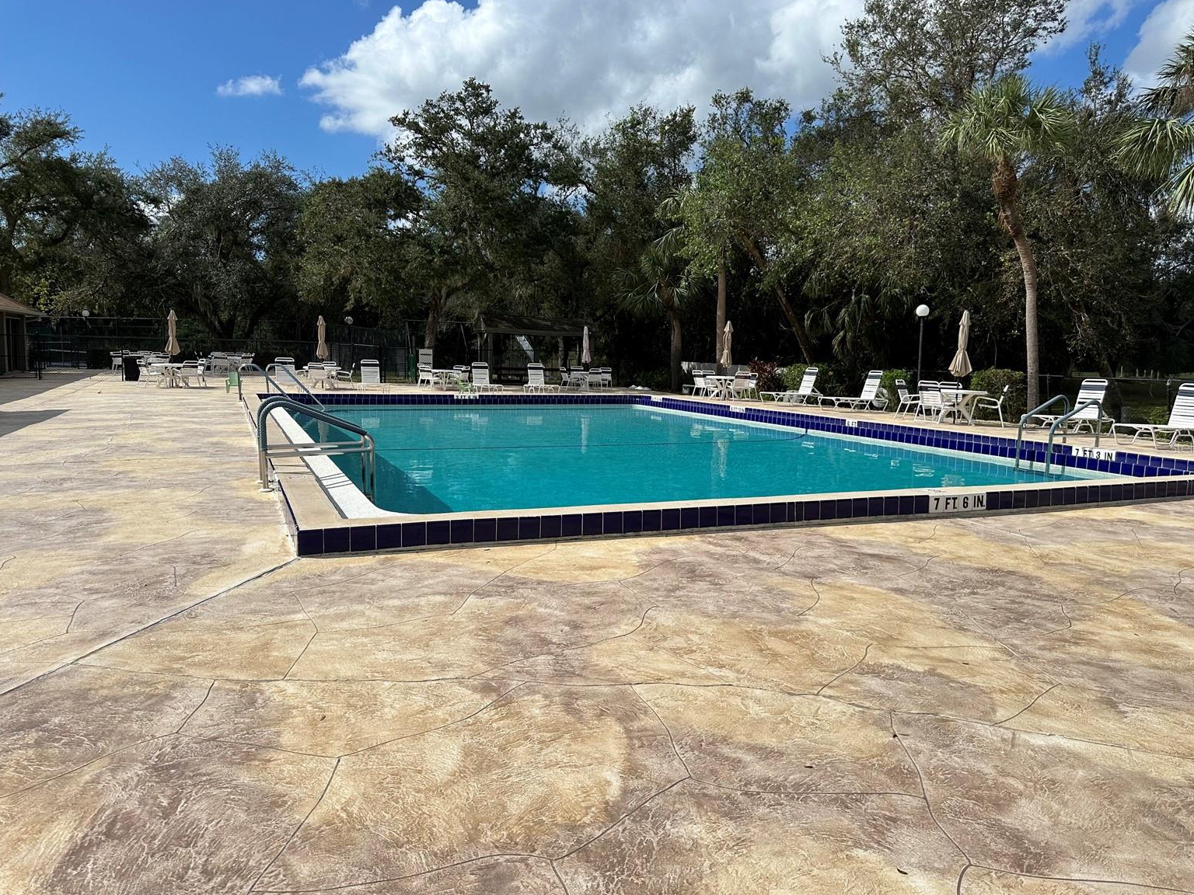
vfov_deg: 54.9
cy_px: 447
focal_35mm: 25
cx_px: 620
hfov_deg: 69.4
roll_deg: -1.1
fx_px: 862
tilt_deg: -5.9
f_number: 1.78
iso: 80
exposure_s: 1/10753
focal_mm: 6.86
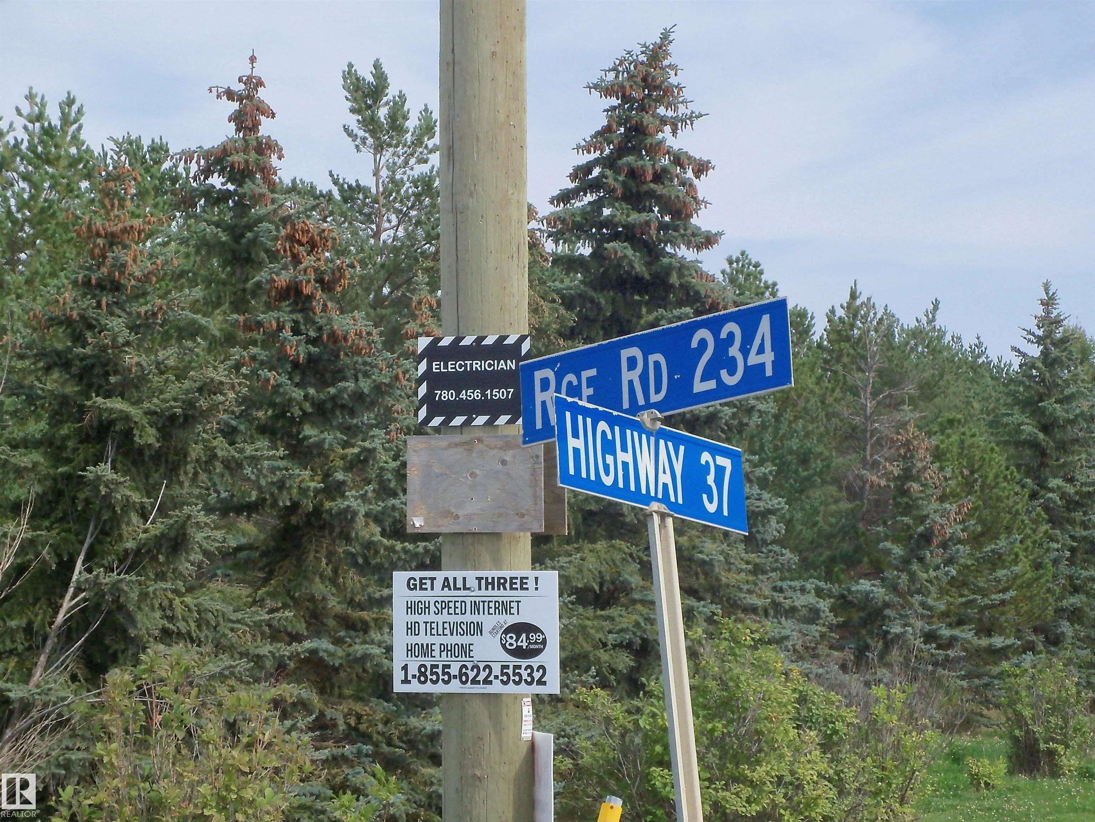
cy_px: 411
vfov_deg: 16.4
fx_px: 2847
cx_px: 548
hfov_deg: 21.8
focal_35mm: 90
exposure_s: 1/320
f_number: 6.8
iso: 160
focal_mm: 16
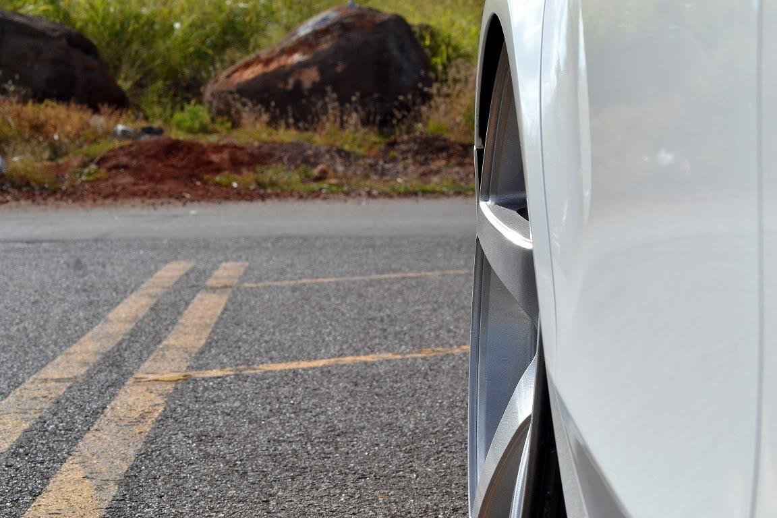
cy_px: 259
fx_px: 2266
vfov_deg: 13.0
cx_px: 388
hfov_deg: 19.5
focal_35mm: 105
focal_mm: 70
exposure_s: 1/640
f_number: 16
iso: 800
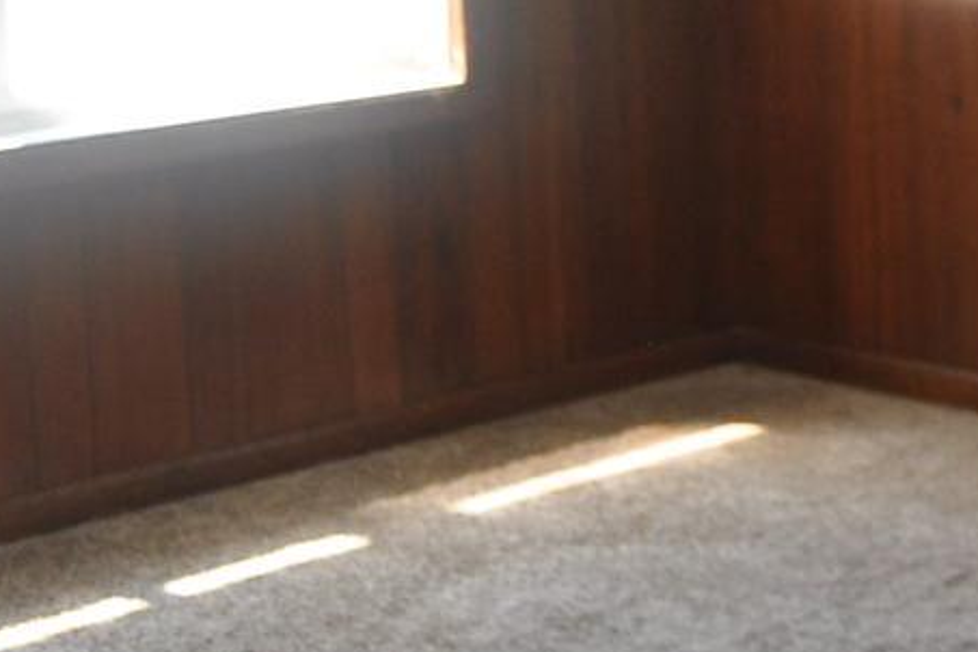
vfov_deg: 10.9
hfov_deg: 15.6
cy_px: -300
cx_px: 1425
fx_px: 3314
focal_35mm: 122
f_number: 3.5
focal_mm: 18
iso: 400
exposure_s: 1/125
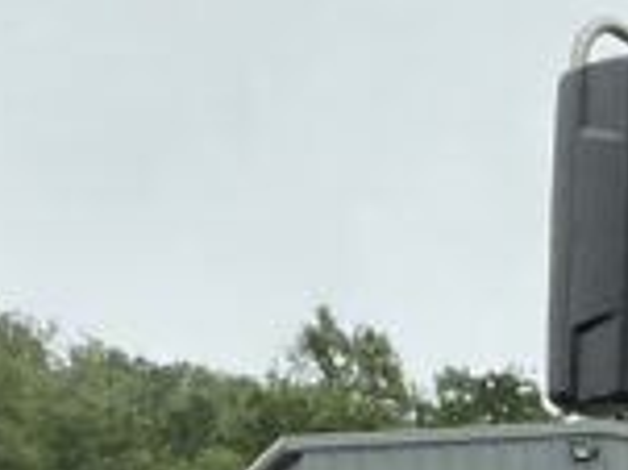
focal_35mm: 190
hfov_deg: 9.9
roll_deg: -0.5
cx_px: 1102
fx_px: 3444
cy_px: 886
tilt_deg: +2.0
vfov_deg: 7.5
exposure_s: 1/944
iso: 25
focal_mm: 3
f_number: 1.8
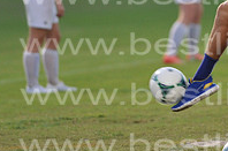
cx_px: 280
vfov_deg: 1.6
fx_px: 5566
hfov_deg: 2.3
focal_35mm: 881
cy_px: -29
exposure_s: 1/500
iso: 2000
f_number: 4
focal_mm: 300
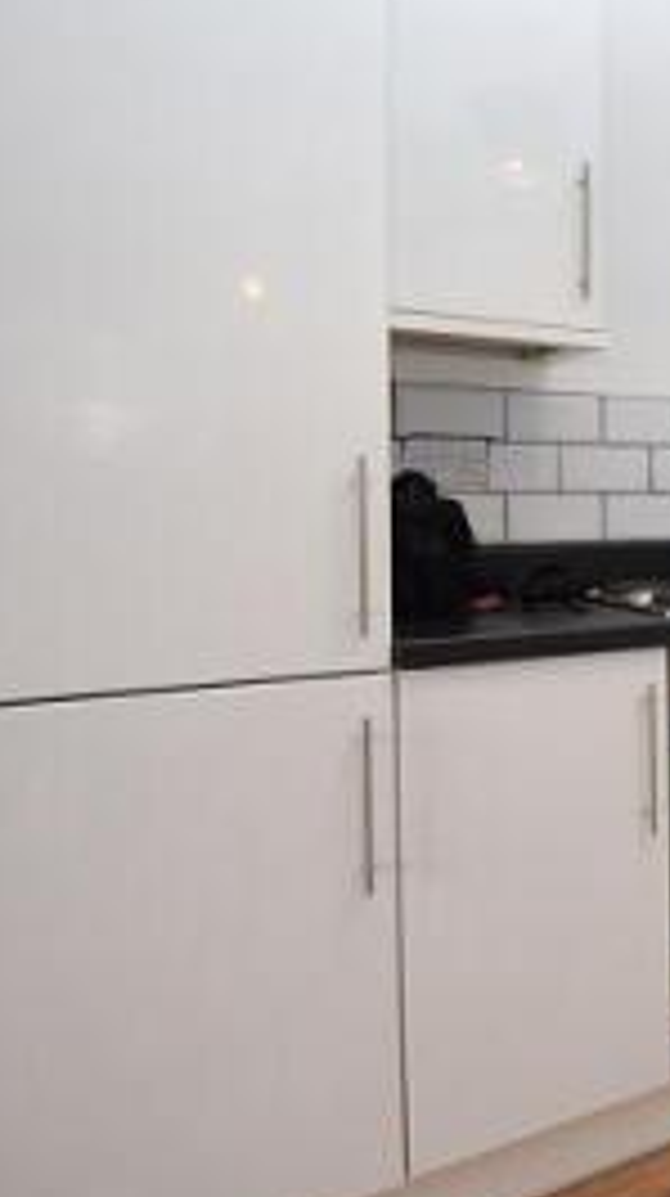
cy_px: 531
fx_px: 980
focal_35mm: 31
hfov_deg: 30.0
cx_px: 872
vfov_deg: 62.6
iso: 400
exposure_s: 1/80
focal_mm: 11
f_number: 4.5
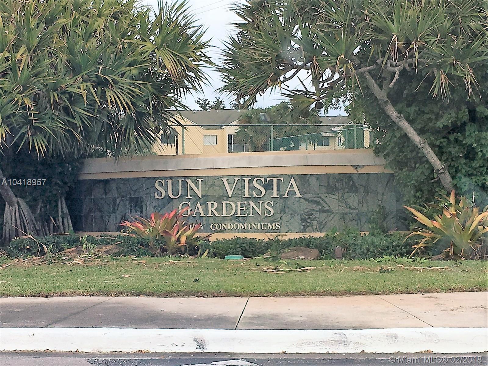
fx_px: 409
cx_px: 244
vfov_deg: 48.2
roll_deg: +2.4
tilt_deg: +0.0
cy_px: 183
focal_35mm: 29
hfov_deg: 61.7
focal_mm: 4.15
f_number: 2.2
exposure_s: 1/1221
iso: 25
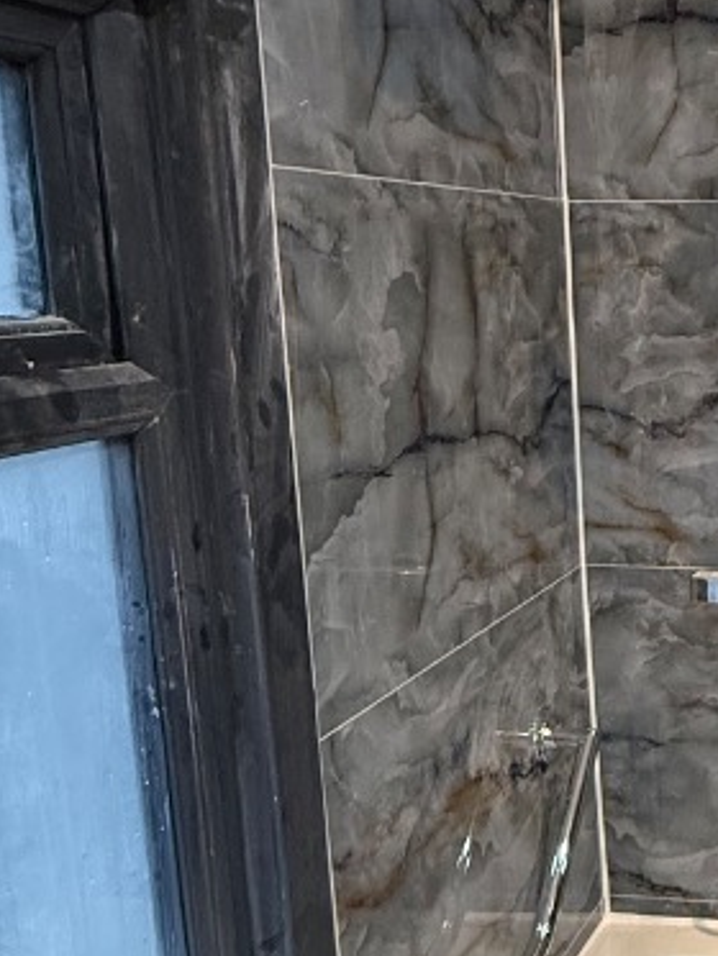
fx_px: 1244
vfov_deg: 42.1
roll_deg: -0.5
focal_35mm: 45
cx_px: 928
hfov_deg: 27.1
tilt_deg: -8.5
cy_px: 466
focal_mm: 2.22
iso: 320
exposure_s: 1/50
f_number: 2.2
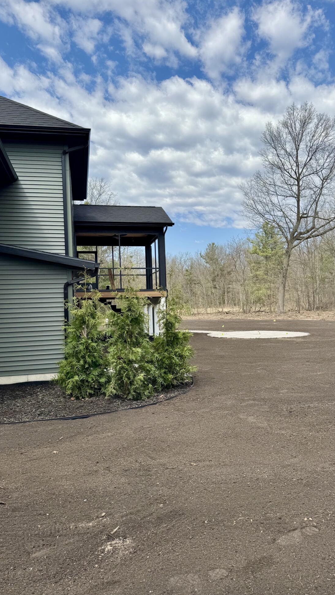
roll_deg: +0.4
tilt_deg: +1.0
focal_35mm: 27
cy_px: 301
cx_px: 176
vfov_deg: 69.9
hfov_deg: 42.9
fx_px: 427
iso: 80
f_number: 1.78
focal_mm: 6.76
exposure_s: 1/4049
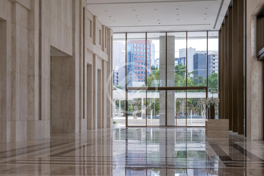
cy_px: 88
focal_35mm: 58
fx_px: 425
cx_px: 132
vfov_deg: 23.4
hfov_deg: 34.5
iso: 400
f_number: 8
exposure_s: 1/320
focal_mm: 58
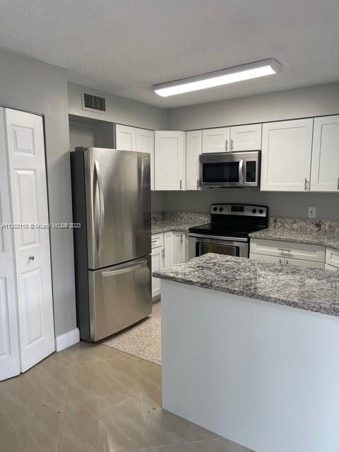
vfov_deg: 67.3
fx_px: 339
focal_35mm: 26
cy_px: 226
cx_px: 170
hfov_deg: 53.1
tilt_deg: -7.6
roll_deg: -0.3
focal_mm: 5.1
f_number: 1.6
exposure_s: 1/120
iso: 64
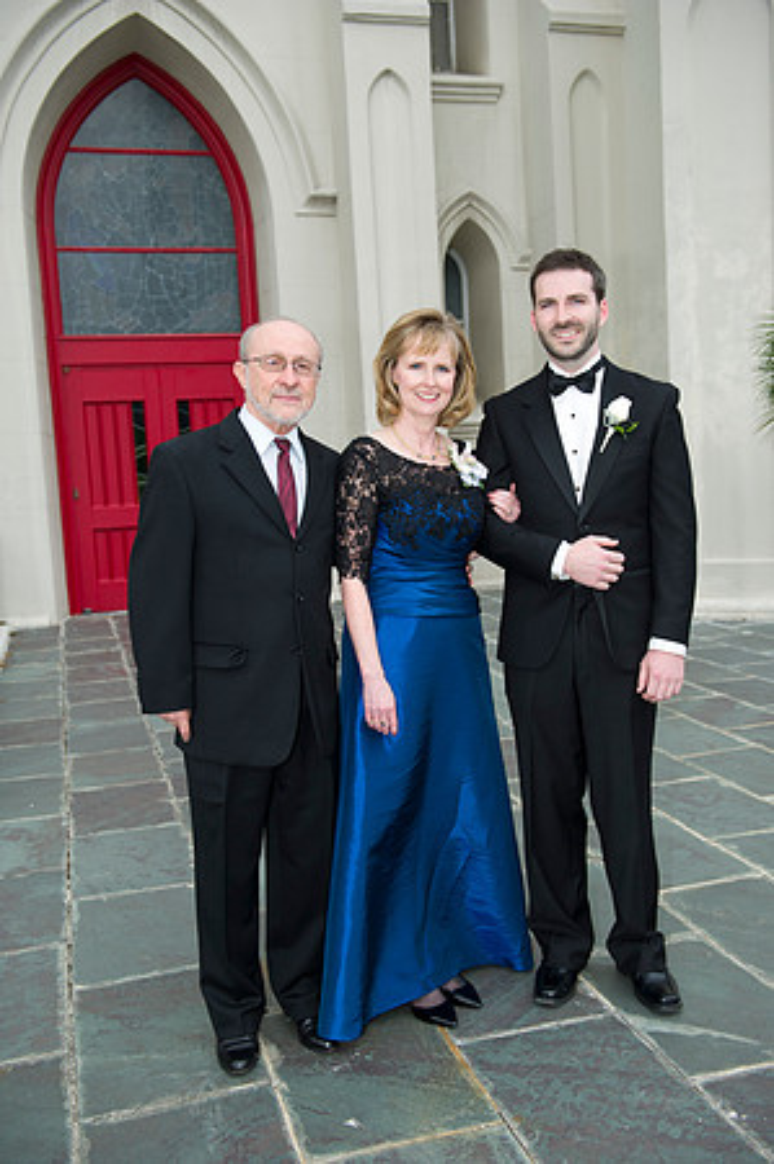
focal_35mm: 35
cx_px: 387
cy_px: 582
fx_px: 1131
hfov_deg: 37.8
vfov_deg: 54.5
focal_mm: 35
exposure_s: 1/125
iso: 200
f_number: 4
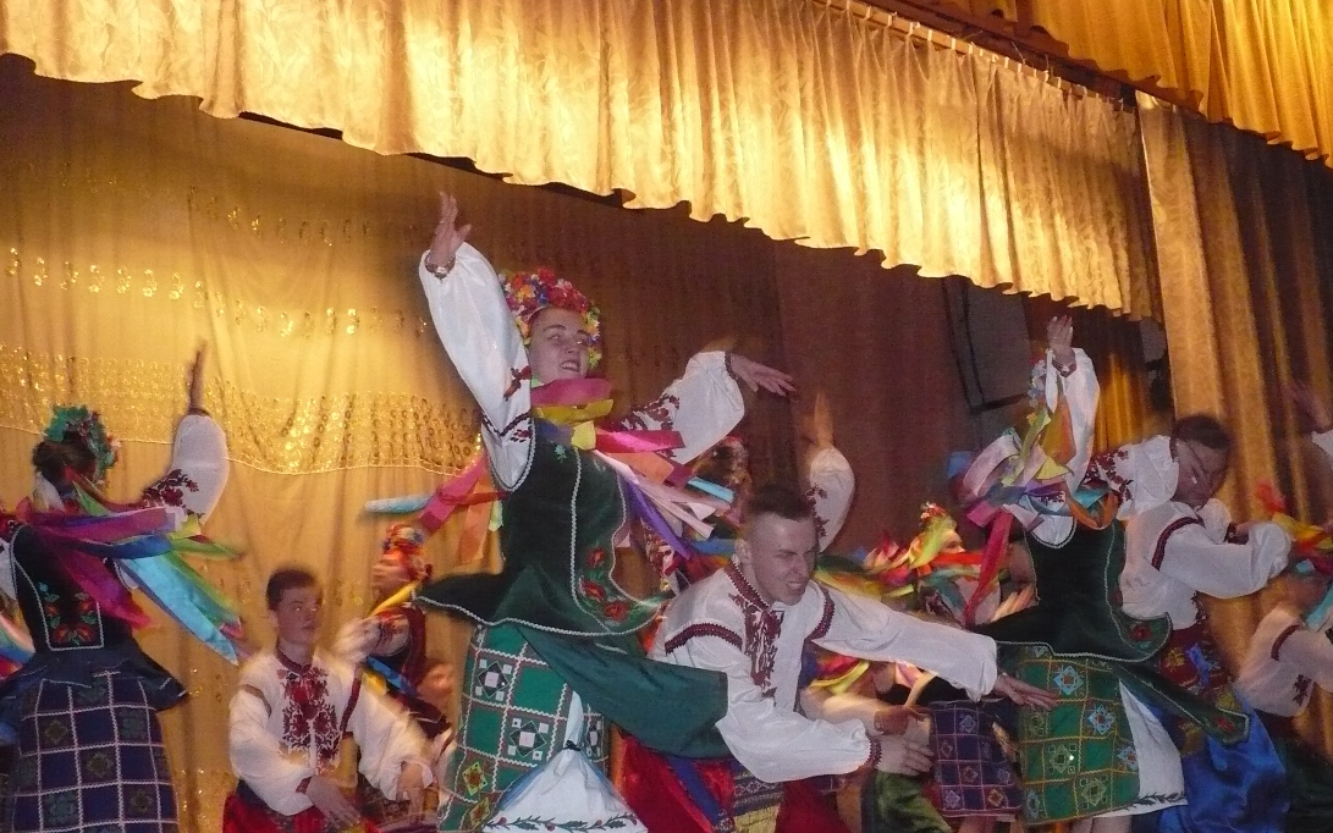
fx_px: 1671
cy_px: 567
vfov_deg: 27.8
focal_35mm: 46
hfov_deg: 43.4
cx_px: 739
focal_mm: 6.1
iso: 640
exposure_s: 1/30
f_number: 2.8
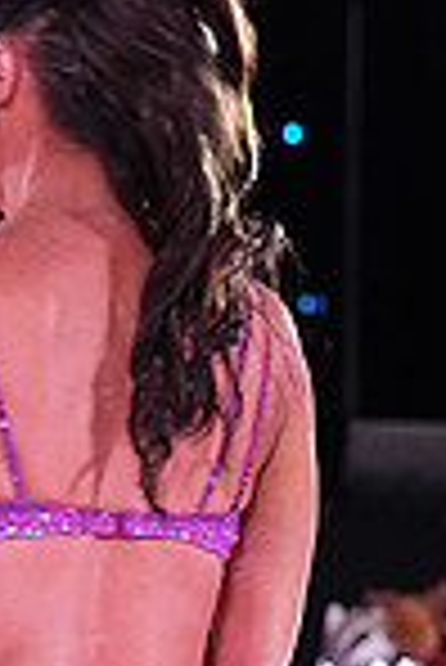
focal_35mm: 522
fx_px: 9677
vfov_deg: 3.9
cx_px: 133
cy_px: 927
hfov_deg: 2.6
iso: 6400
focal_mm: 133
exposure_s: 1/320
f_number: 5
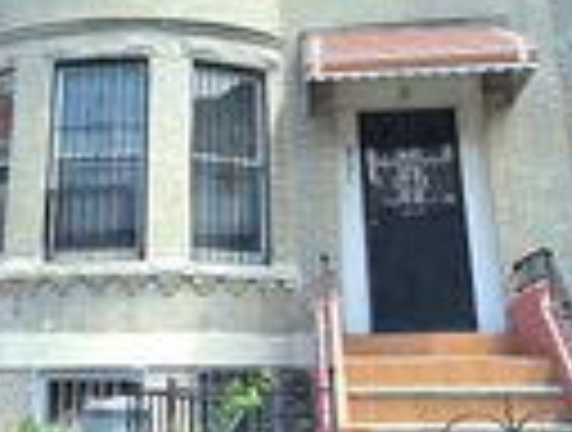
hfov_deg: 37.1
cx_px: 207
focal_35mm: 51
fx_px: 845
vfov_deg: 27.8
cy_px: 61
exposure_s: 1/3333
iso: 50
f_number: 2.2
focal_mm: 2.2
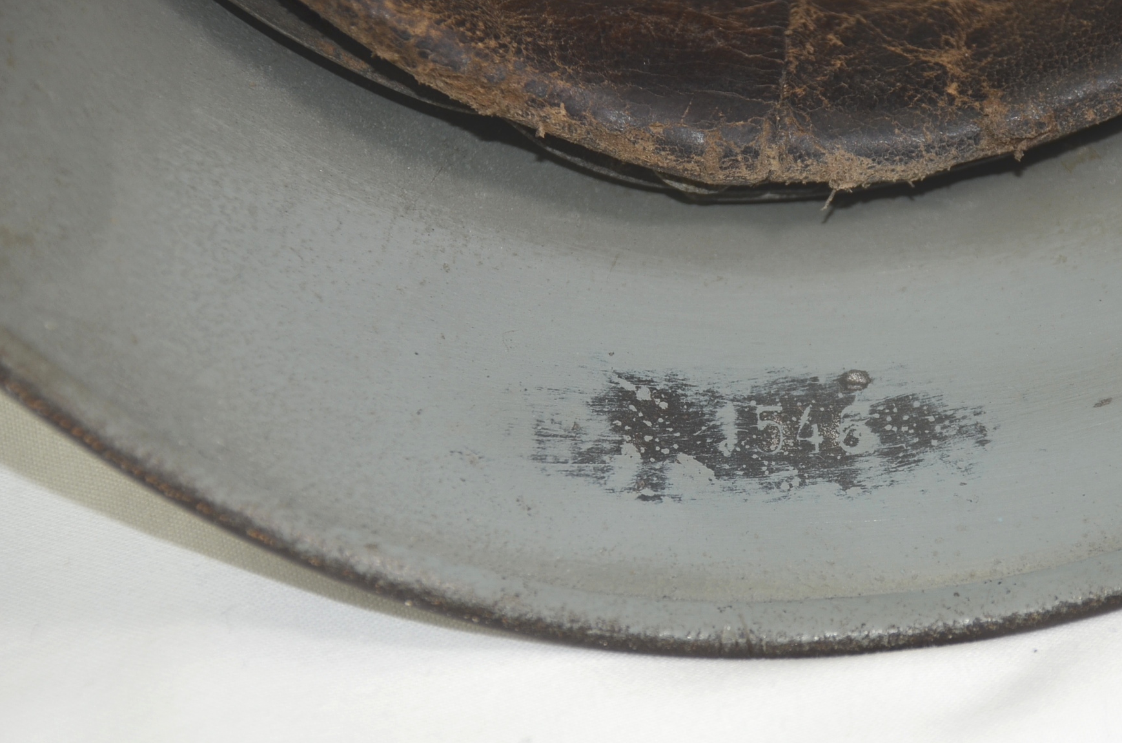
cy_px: 438
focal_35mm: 181
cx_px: 791
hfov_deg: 11.4
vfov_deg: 7.6
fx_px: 5620
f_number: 5.6
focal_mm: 85
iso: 200
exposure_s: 1/160
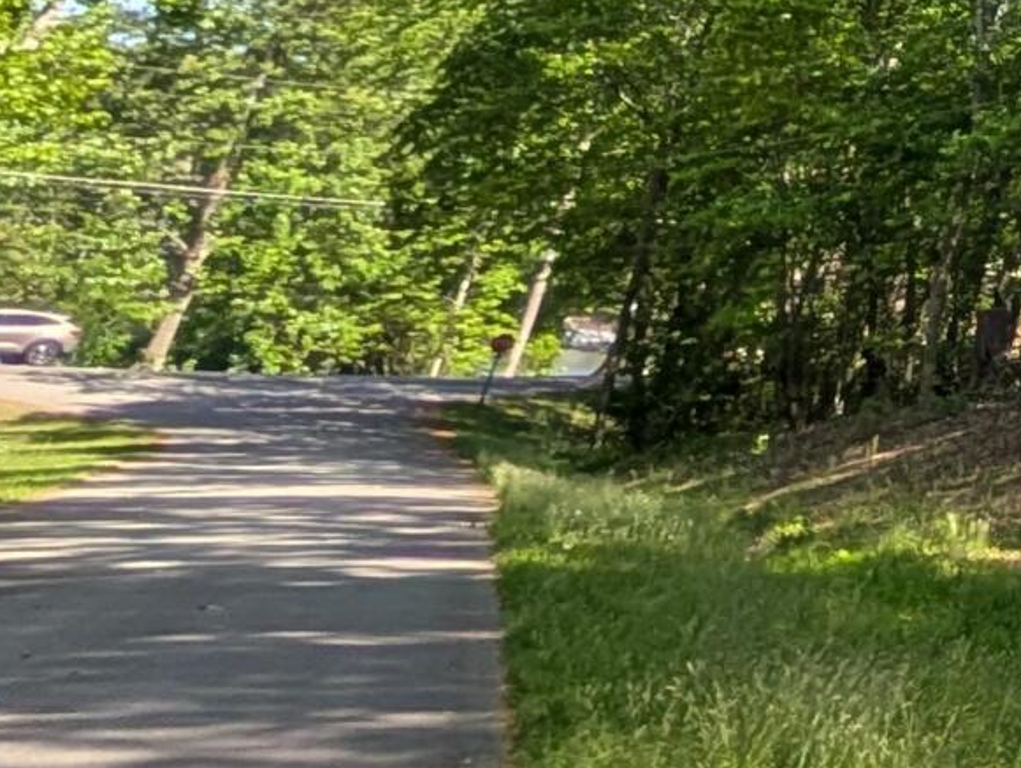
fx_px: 1831
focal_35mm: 62
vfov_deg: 20.3
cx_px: 2474
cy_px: -394
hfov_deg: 15.1
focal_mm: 2.02
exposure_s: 1/1721
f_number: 1.7
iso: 55
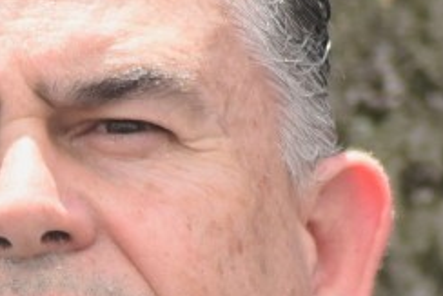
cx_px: 5
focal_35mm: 1779
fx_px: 21904
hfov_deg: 1.2
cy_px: 452
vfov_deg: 0.8
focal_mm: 300
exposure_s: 1/250
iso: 250
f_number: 8
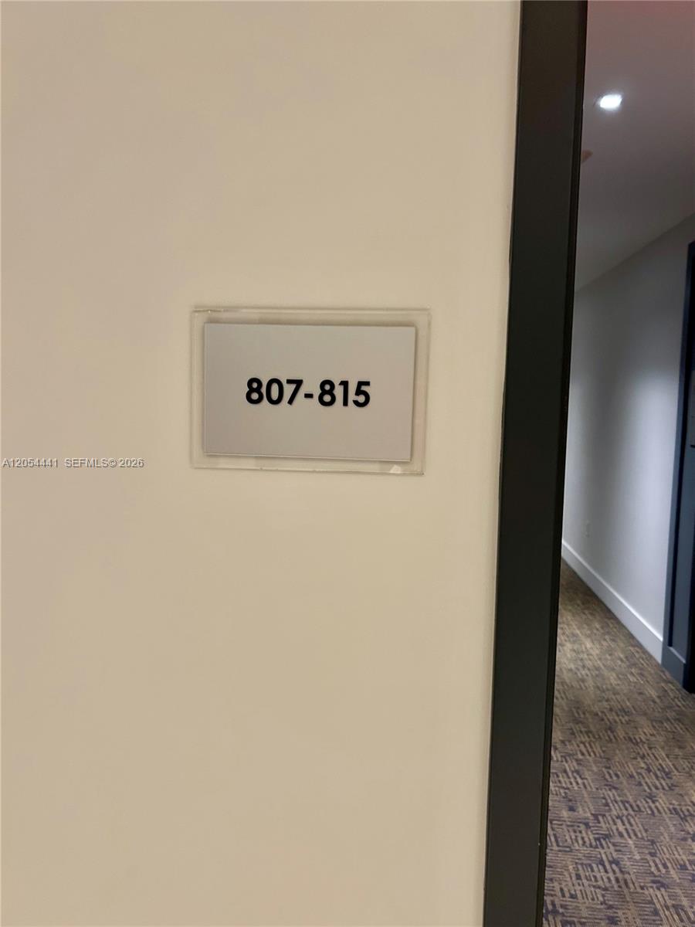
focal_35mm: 26
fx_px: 696
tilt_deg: -5.5
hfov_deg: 53.1
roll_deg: -2.4
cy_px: 464
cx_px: 348
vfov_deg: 67.3
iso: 320
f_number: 1.5
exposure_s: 1/60
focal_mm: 5.7
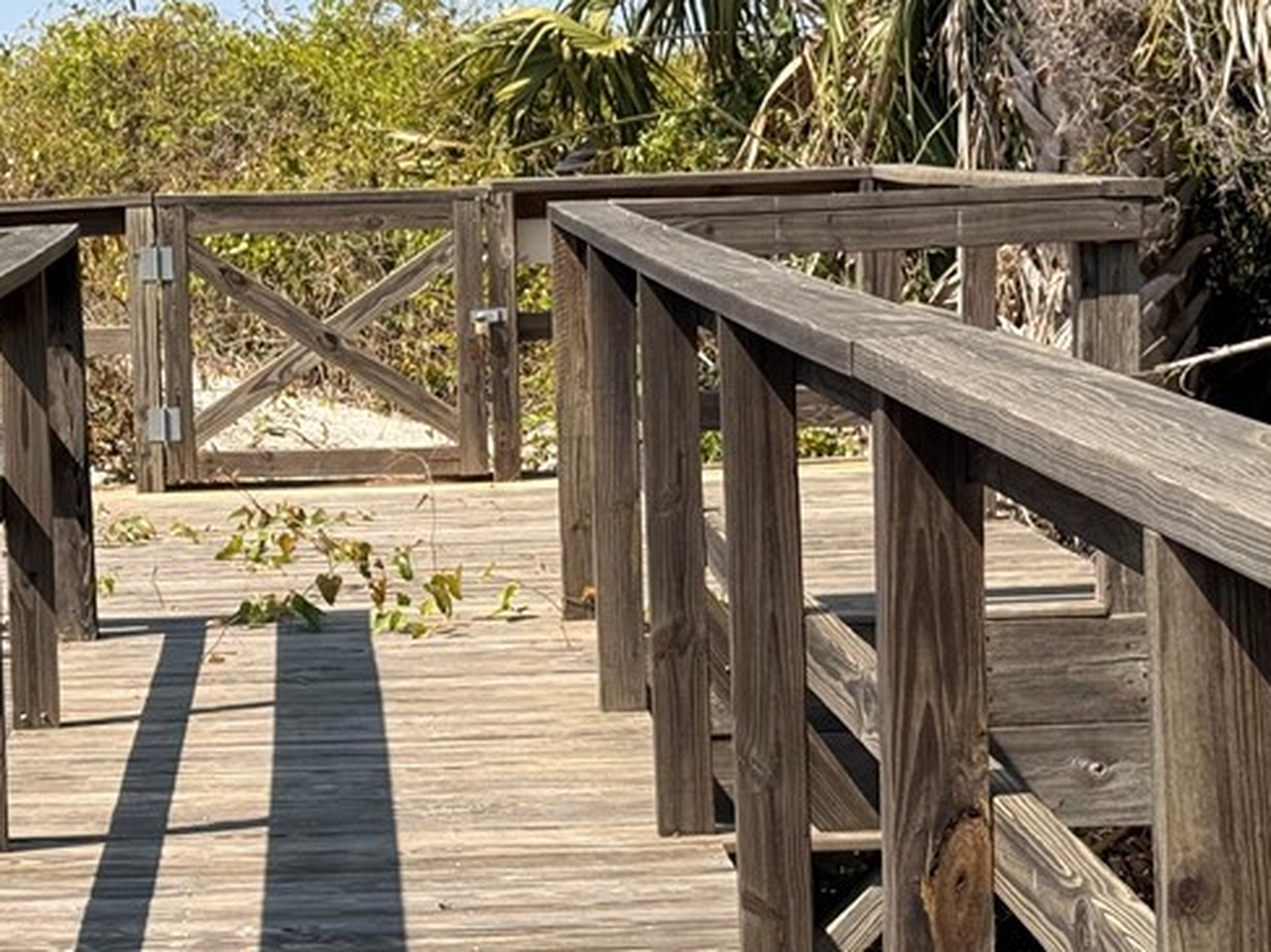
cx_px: 235
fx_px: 3708
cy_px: 566
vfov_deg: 14.6
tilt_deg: -6.6
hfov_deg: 19.2
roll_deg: +2.4
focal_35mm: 101
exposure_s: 1/3704
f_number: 1.78
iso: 80
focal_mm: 6.76
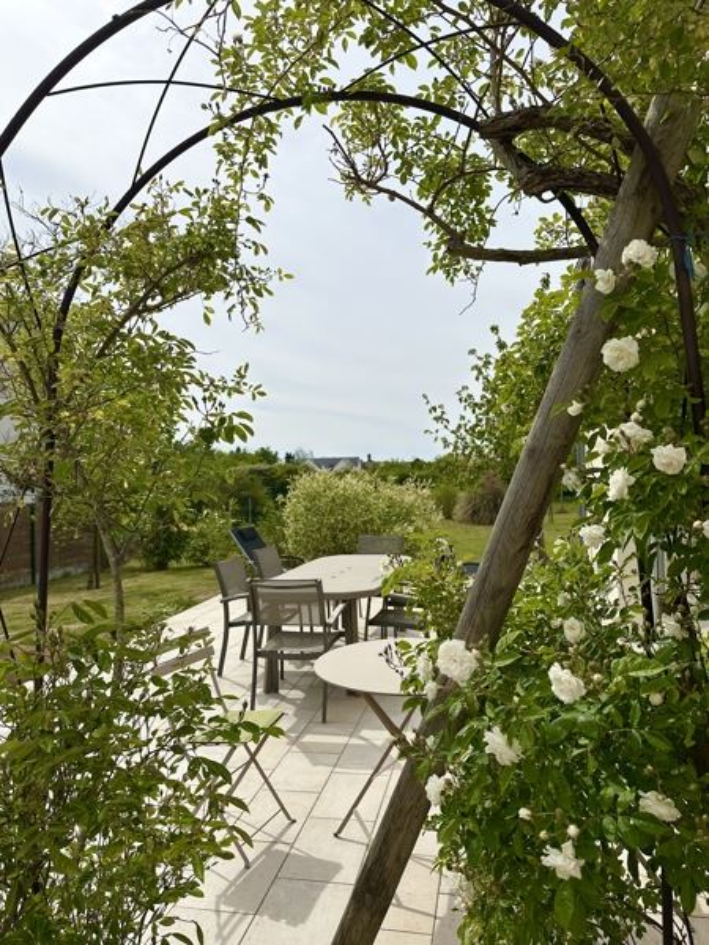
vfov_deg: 71.6
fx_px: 655
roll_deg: +0.6
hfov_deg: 56.8
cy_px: 472
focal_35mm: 24
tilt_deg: +0.0
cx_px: 354
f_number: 1.78
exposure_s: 1/9709
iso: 80
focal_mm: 6.86
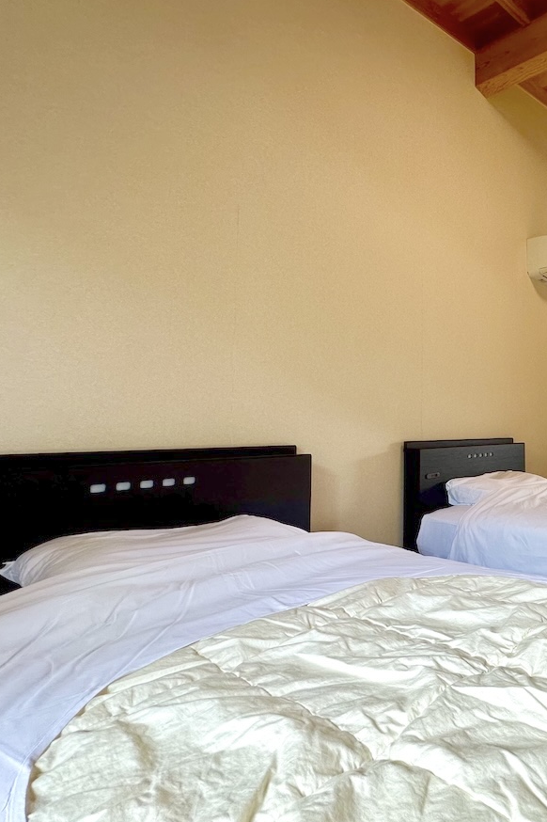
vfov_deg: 84.0
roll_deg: +0.7
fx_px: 456
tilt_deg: +3.6
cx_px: 527
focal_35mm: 20
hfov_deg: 51.6
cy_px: 402
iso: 100
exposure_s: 1/100
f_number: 2.2
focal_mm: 2.22
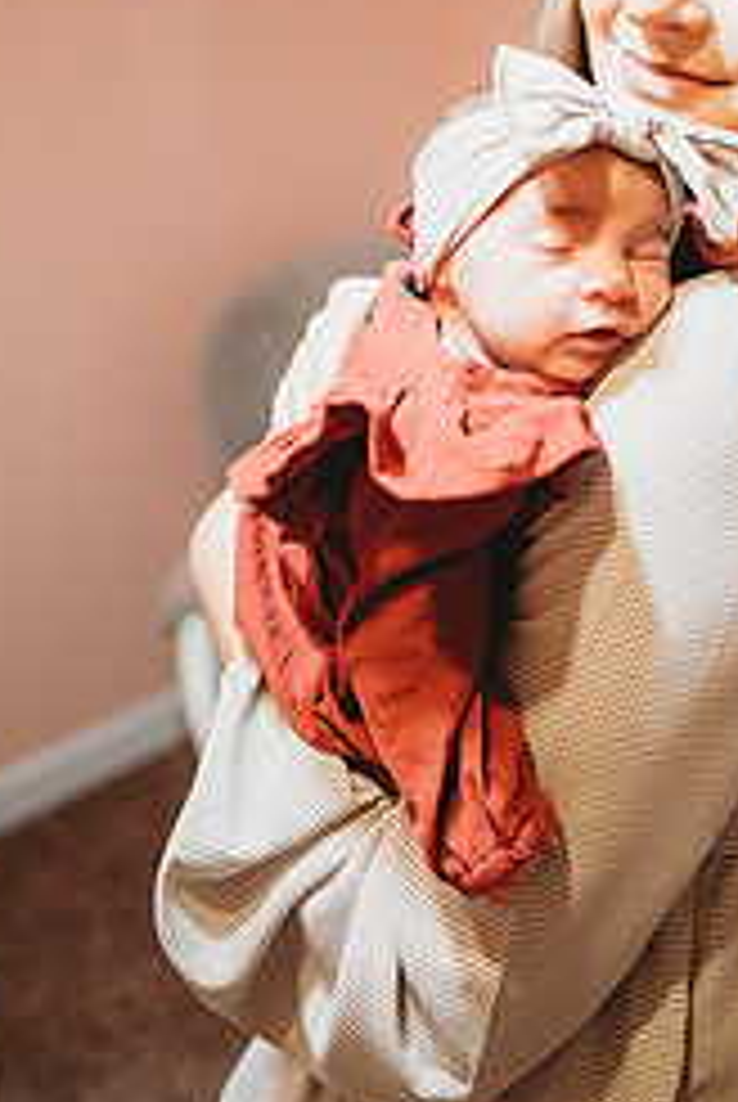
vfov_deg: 42.9
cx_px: 608
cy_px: 265
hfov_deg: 29.8
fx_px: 1349
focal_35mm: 44
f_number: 1.8
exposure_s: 1/160
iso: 1250
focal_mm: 24
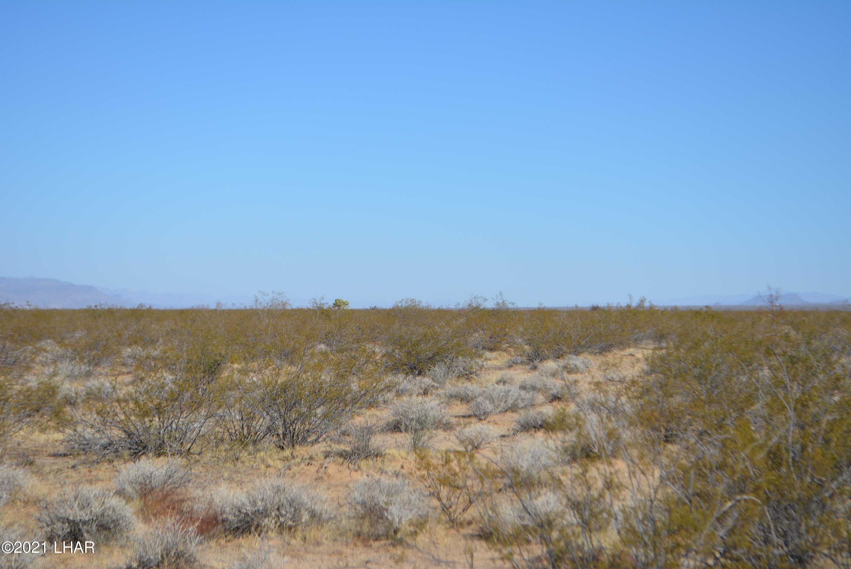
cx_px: 426
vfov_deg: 16.6
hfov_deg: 24.6
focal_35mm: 82
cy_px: 284
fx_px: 1952
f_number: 7.1
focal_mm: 55
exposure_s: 1/2000
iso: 400
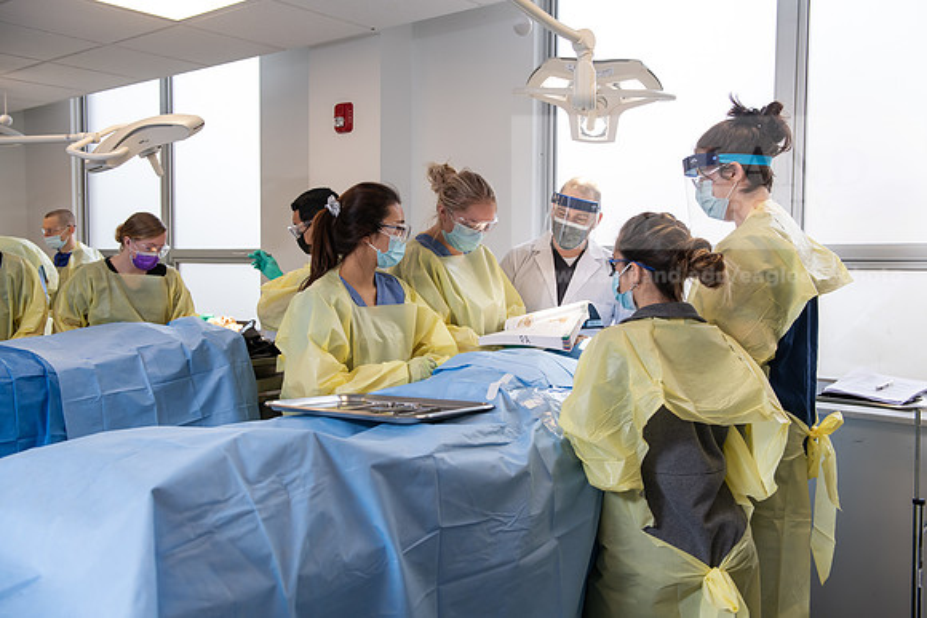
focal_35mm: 34
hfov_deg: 55.8
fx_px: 876
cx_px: 464
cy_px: 309
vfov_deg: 38.9
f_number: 4.5
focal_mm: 34
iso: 400
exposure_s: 1/200
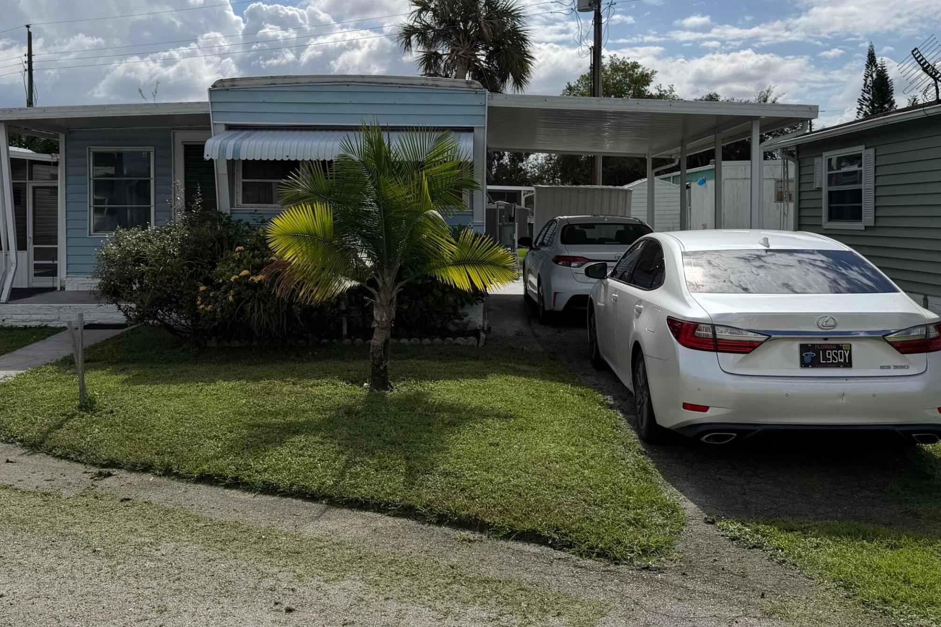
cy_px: 225
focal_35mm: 36
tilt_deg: +0.0
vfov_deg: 36.6
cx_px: 433
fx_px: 941
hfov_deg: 53.1
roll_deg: -0.6
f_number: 1.78
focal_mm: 6.76
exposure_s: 1/14286
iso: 80
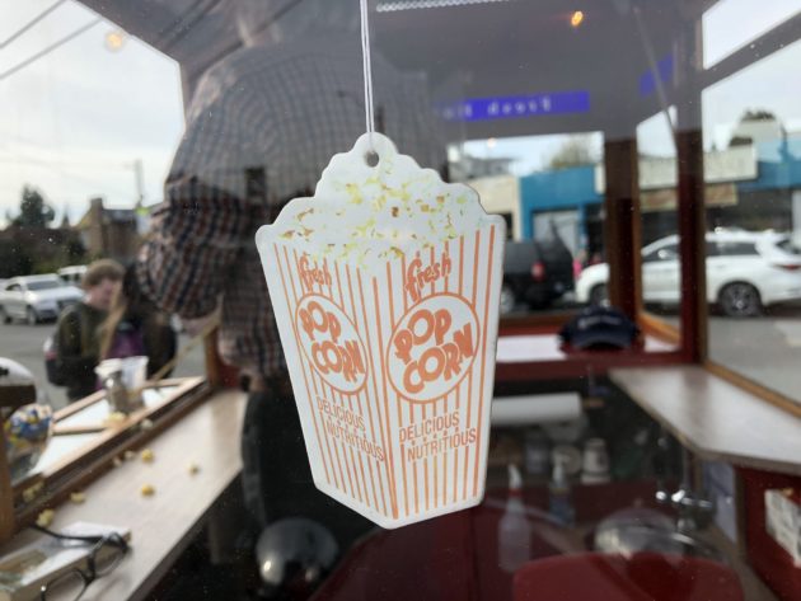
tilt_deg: -3.1
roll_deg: +3.9
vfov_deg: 49.8
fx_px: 648
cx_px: 400
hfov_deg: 63.4
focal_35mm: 28
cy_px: 300
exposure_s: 1/750
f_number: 1.8
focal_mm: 4
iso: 20
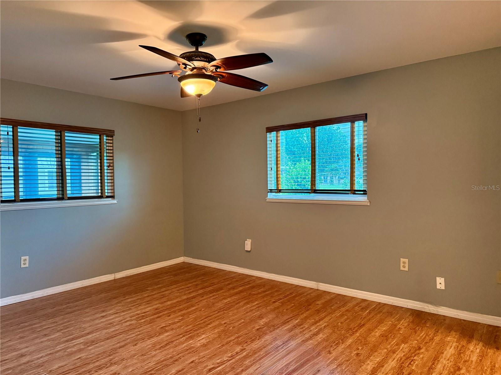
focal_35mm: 24
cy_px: 188
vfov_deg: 56.8
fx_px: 347
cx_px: 250
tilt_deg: -1.9
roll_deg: +0.7
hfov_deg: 71.6
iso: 640
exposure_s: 1/60
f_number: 1.78
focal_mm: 6.76
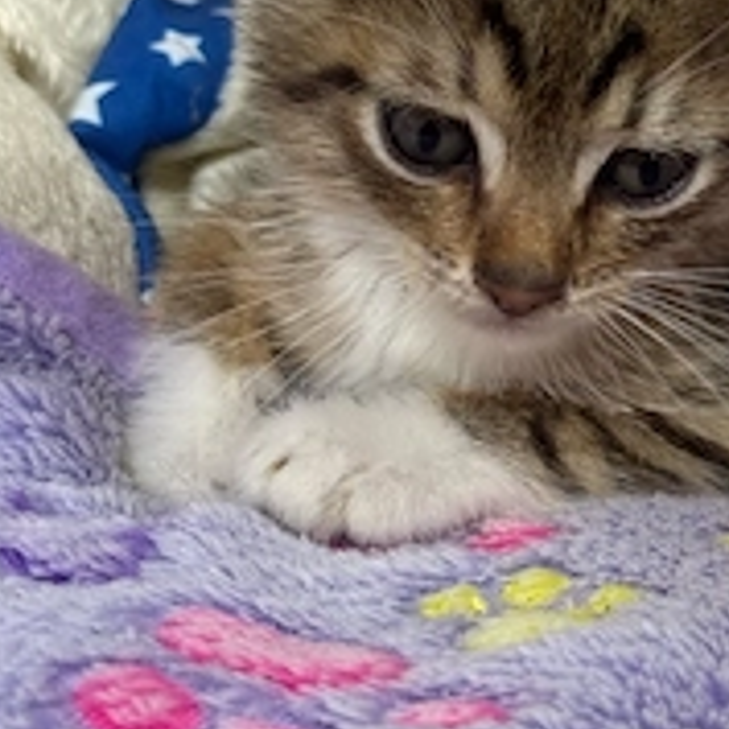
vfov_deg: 18.1
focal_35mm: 96
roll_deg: -1.3
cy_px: 280
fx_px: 2287
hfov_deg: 18.0
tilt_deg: -36.0
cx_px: 560
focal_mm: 6.76
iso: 200
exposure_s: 1/50
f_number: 1.78
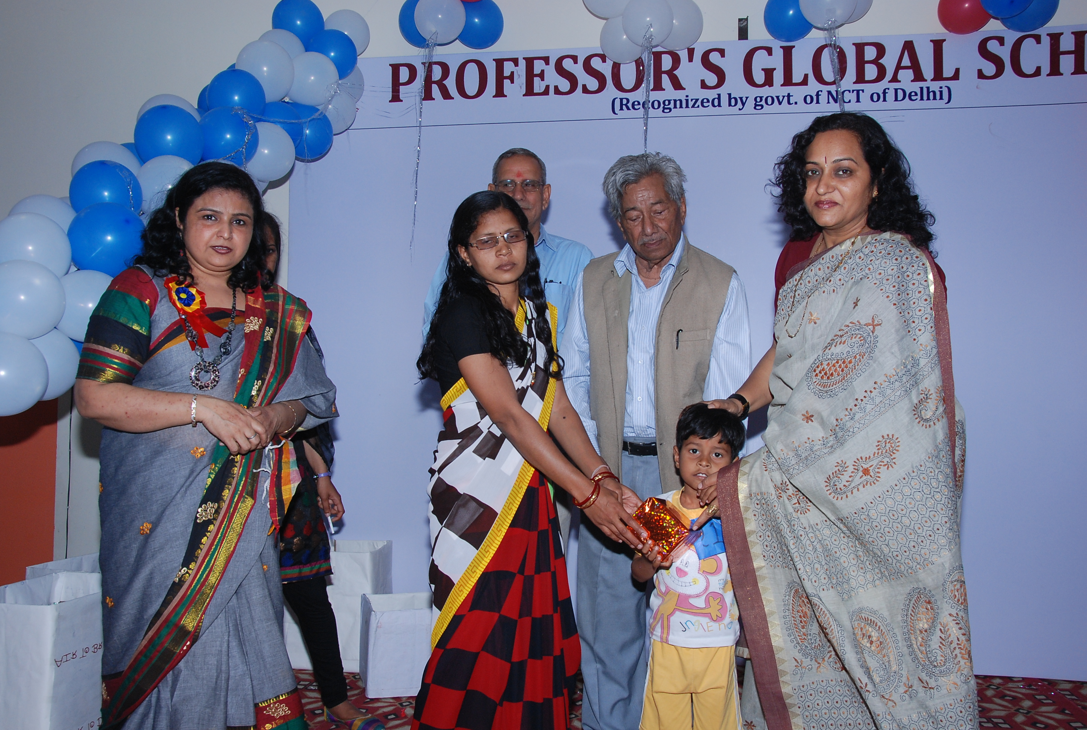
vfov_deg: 40.1
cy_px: 365
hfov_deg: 57.1
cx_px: 544
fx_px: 998
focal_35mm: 33
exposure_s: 1/125
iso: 400
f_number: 10
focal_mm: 22
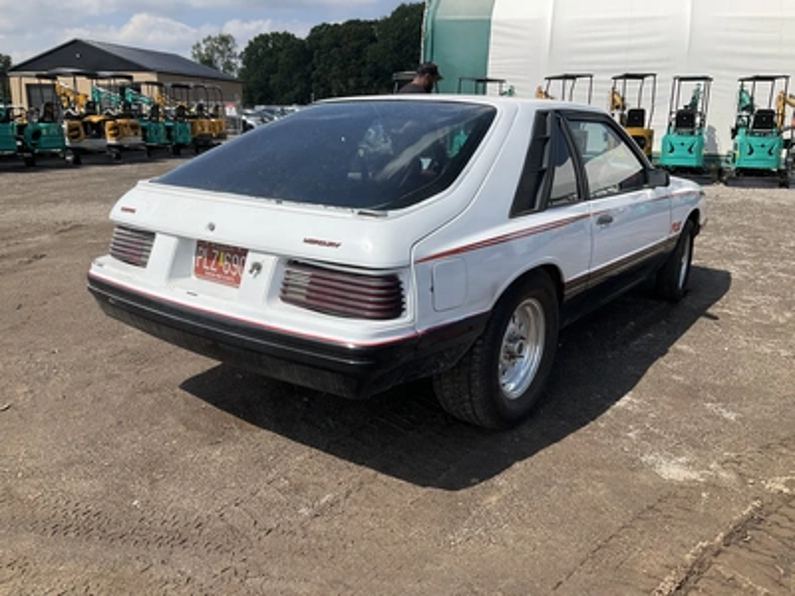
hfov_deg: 61.7
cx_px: 398
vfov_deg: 48.2
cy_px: 298
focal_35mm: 29
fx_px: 666
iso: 25
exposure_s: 1/2427
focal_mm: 3
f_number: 1.8
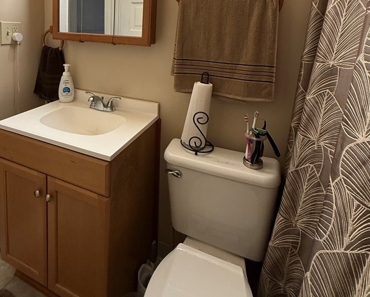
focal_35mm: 23
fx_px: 252
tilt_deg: -5.4
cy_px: 53
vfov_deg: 55.9
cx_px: 145
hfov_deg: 71.7
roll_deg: -3.5
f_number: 2.2
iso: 320
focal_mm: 2.22
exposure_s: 1/60
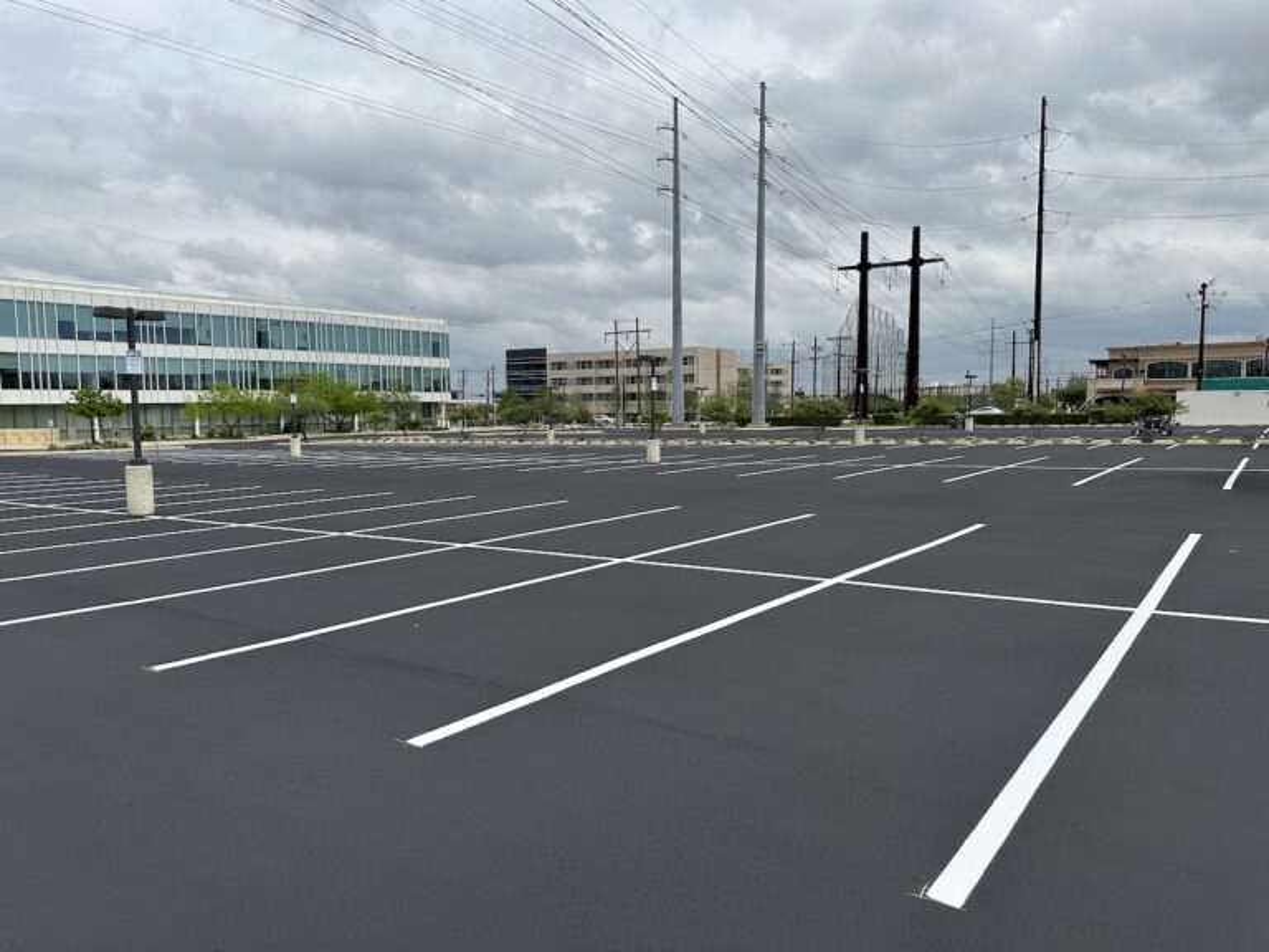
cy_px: 476
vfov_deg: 56.8
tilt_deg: -5.4
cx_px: 634
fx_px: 880
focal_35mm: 24
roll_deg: +0.4
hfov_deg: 71.6
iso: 80
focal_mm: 6.86
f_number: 1.78
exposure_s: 1/8197
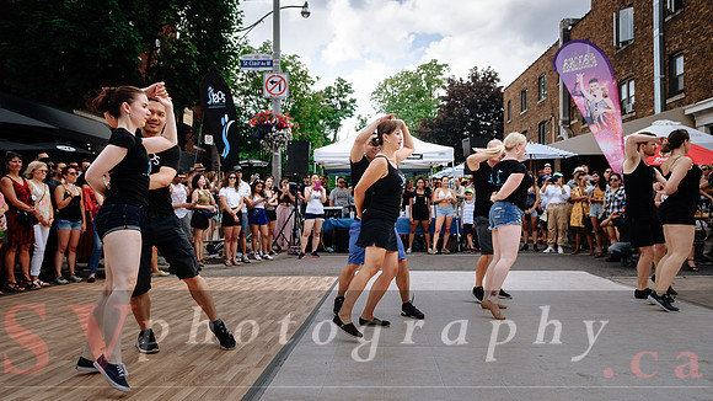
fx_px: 504
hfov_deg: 70.5
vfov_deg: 43.3
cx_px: 356
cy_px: 193
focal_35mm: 27
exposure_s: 1/1250
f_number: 4
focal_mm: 17
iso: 100
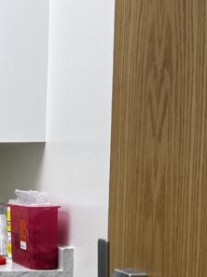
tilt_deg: -4.5
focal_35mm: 83
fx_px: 662
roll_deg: +0.8
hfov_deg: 15.6
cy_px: 221
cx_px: -150
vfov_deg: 23.2
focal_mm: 6.76
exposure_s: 1/184
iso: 64
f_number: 1.78
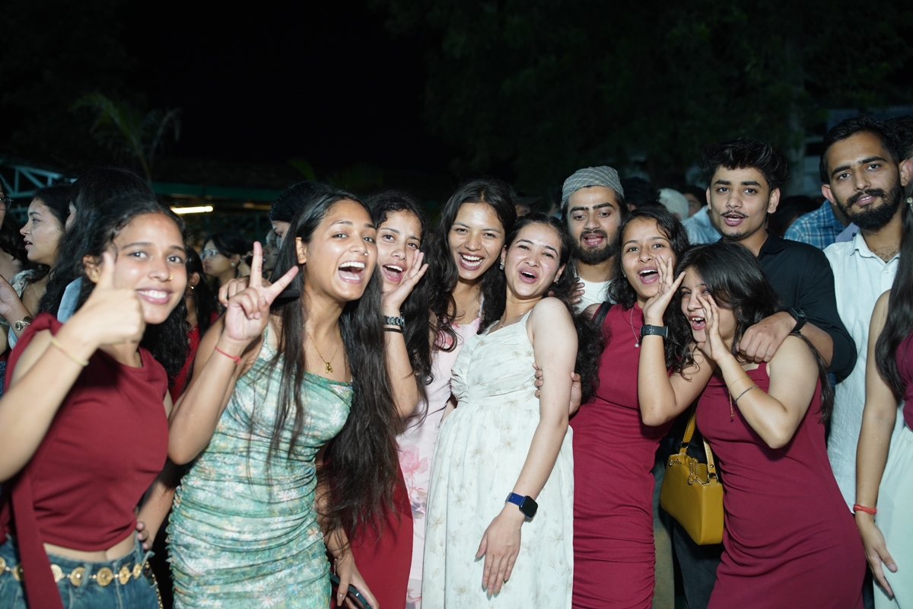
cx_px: 456
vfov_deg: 36.9
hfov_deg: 53.1
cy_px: 304
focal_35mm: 36
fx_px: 913
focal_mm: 36
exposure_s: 1/160
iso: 1000
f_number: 2.8
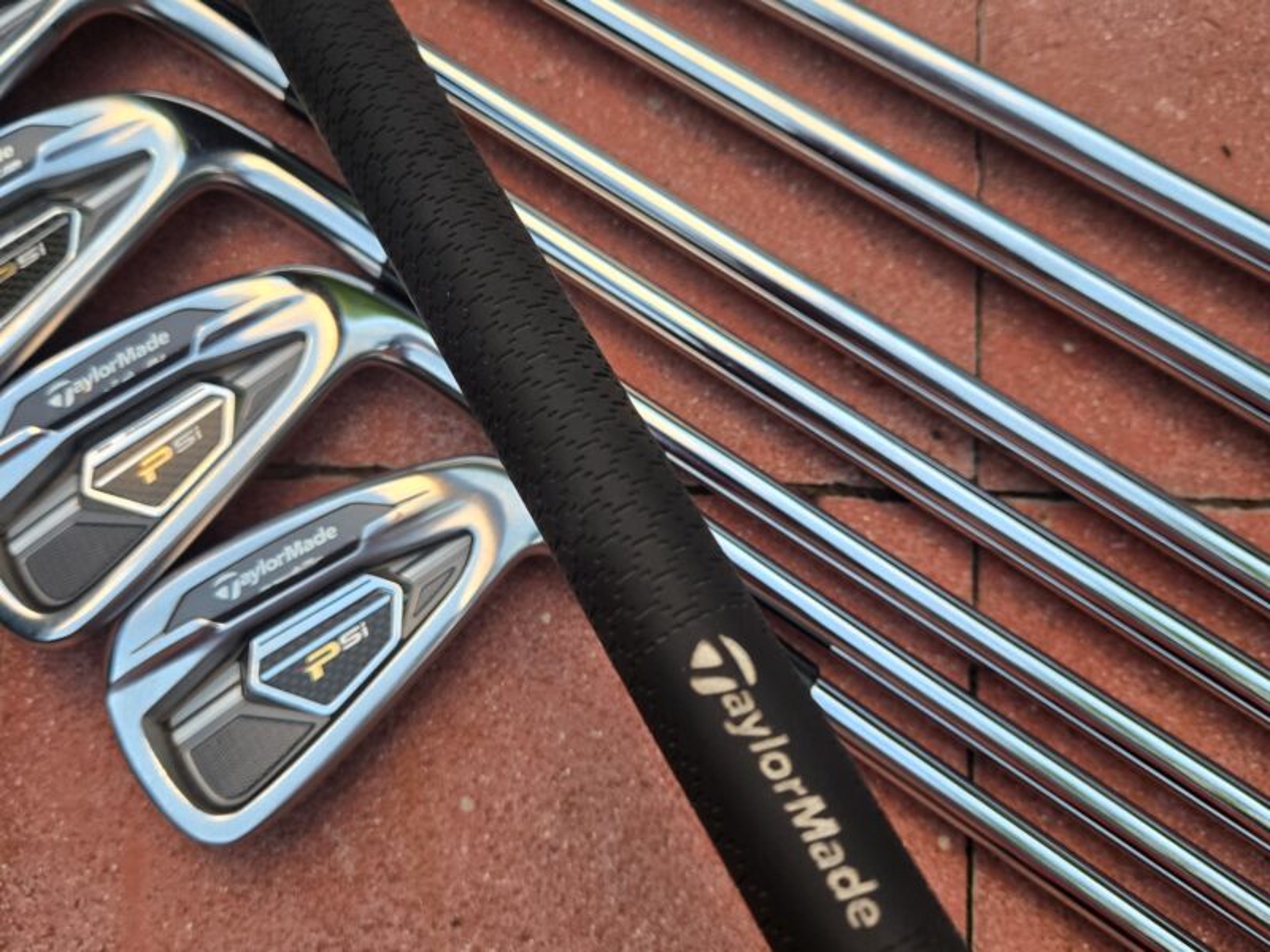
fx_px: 844
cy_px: 476
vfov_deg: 58.9
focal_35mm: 23
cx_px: 635
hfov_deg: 73.9
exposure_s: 1/180
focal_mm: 5.4
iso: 200
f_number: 1.8
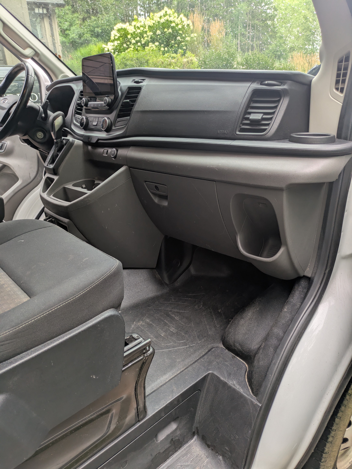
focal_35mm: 25
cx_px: 176
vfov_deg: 69.4
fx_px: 339
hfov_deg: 54.9
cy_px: 234
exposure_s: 1/120
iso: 111
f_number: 1.89
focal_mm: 5.43
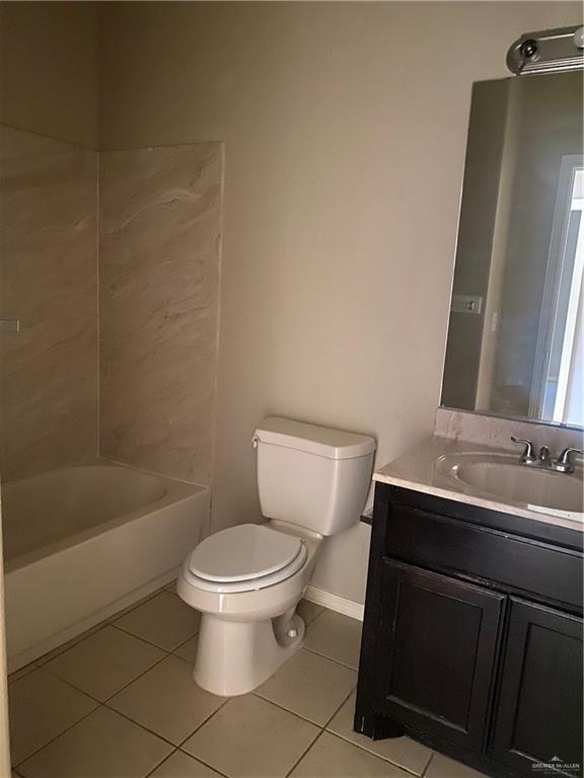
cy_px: 389
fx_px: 585
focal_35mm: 26
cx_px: 292
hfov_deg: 53.1
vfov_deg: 67.3
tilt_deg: -10.4
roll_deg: -3.6
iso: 500
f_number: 1.8
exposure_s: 1/9
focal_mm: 4.25
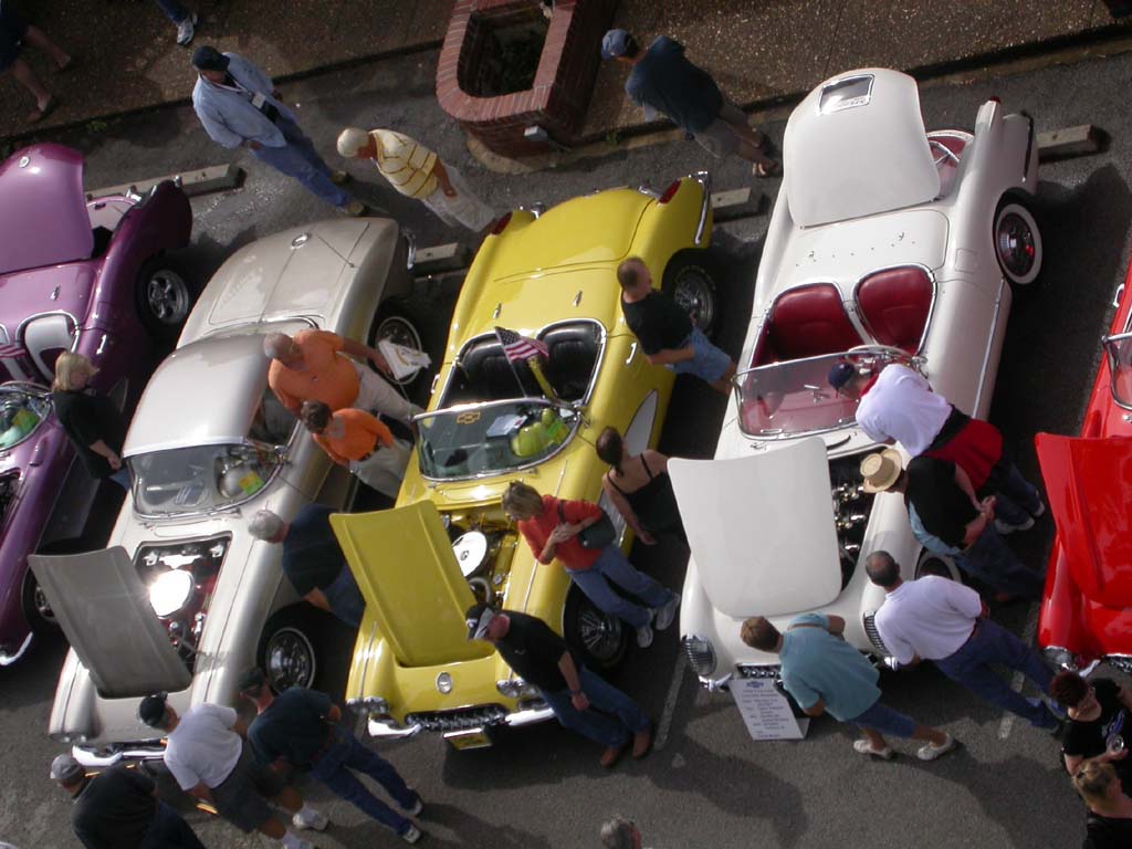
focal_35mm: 154
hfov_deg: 12.8
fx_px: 5036
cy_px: 424
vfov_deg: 9.6
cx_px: 566
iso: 100
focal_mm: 32
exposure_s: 1/396
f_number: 7.3
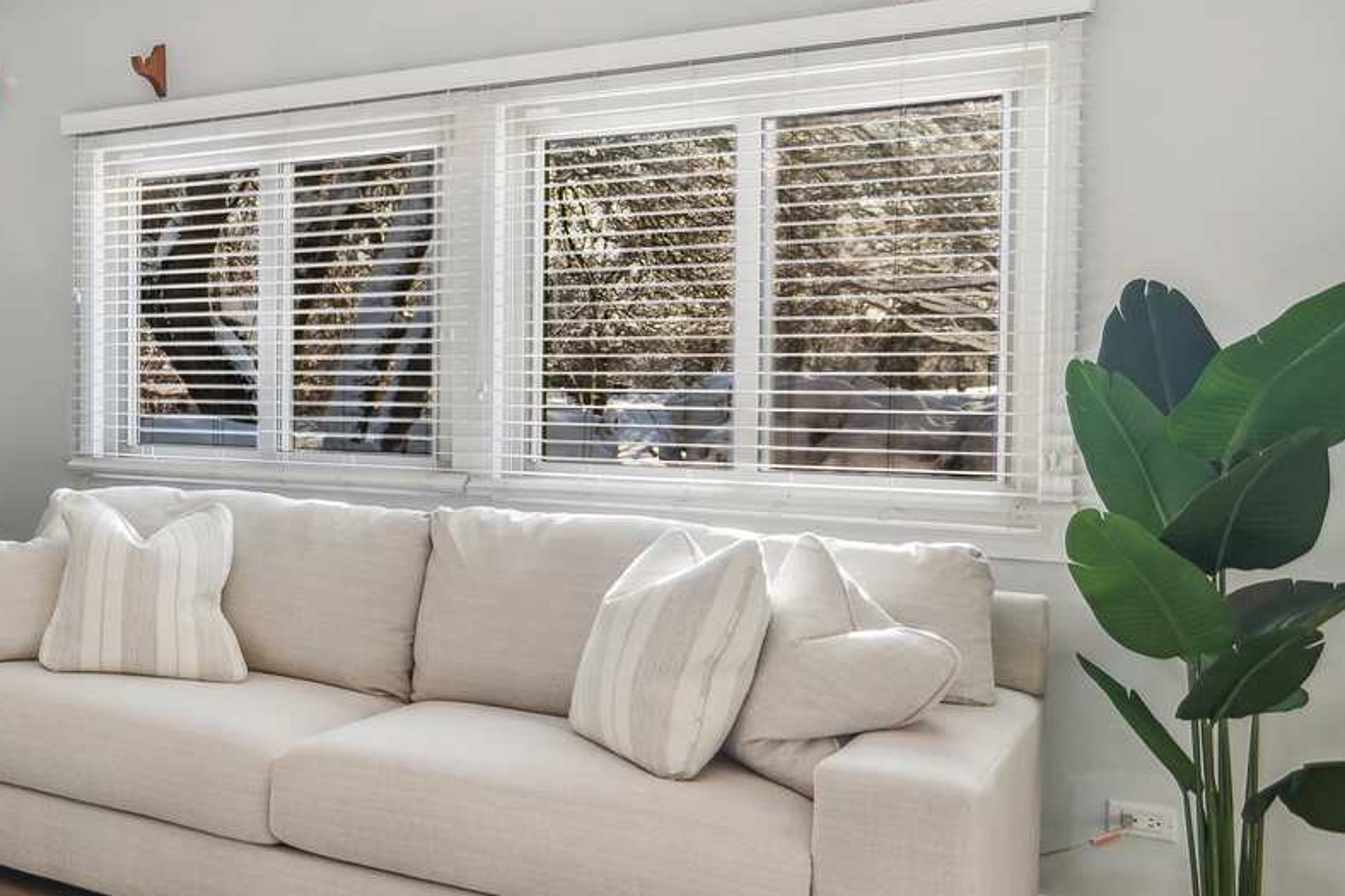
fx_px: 1382
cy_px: 396
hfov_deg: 44.4
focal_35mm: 37
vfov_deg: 35.9
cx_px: 7
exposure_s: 1/40
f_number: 8
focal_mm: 12
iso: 200
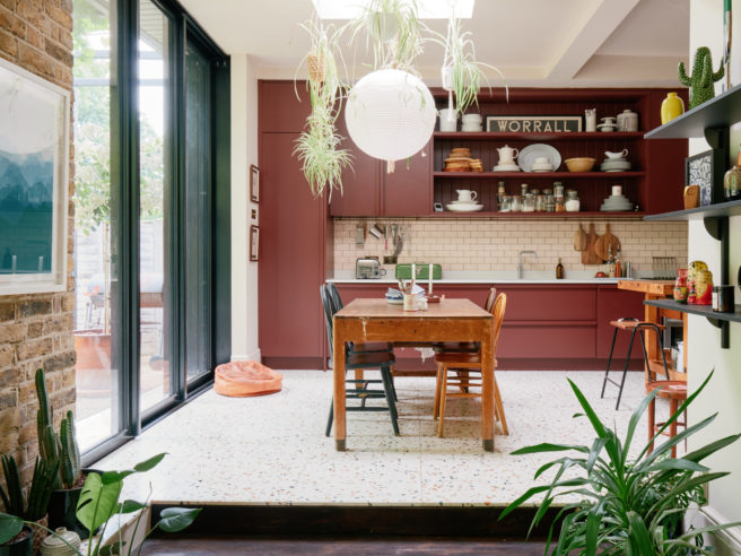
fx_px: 578
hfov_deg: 65.0
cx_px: 425
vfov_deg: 51.4
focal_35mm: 27
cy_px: 281
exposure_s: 1
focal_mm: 16
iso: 160
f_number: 11
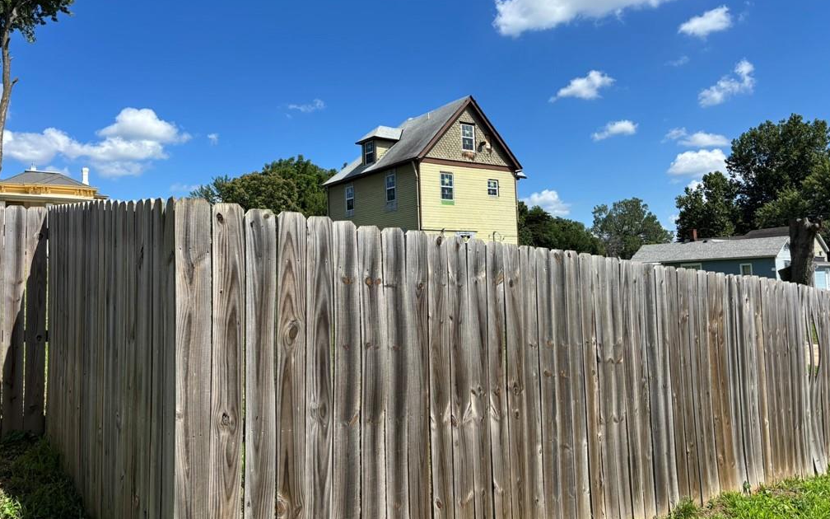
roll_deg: +1.7
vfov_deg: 44.5
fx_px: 633
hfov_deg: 66.5
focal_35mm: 28
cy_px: 231
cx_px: 420
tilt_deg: +4.6
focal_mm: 5.96
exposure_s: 1/3413
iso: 50
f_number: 1.6
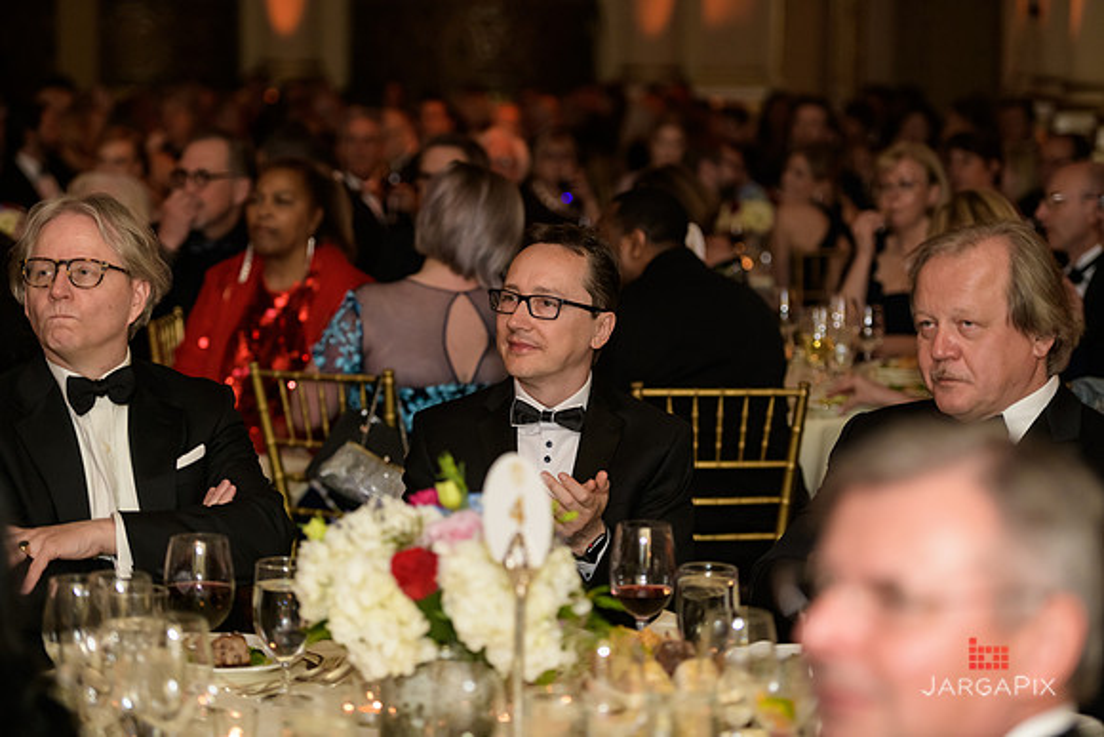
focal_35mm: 98
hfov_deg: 20.8
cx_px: 552
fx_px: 3006
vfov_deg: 14.0
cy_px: 368
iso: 1250
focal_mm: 98
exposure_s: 1/125
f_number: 3.2
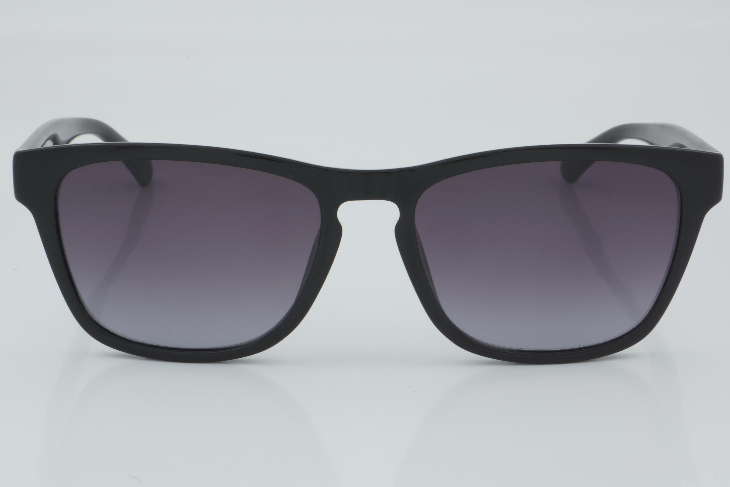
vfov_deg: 16.6
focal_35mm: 82
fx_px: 1673
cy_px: 244
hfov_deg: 24.6
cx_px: 365
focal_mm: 55
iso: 100
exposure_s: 1/4
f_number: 32
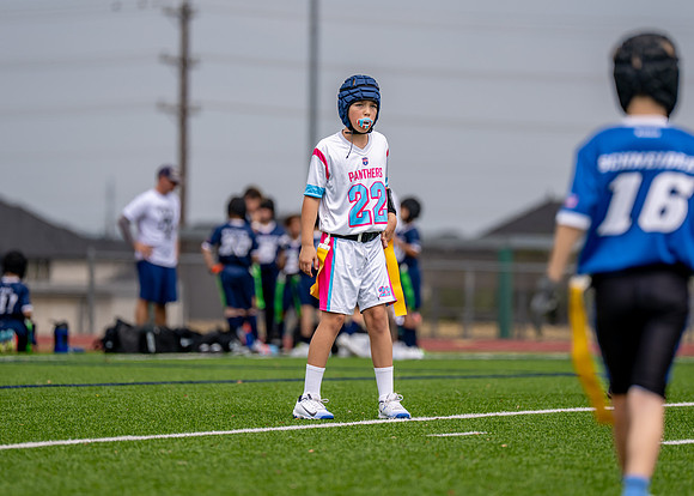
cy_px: 235
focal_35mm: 274
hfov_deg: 7.3
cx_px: 376
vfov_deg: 5.2
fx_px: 5405
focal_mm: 200
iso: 125
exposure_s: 1/2500
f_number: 2.8
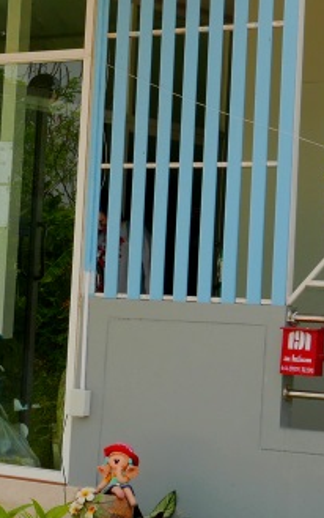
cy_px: 188
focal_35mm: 124
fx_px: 1750
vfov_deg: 16.8
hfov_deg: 10.3
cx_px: -154
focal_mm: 17.9
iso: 200
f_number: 6.3
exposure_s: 1/250
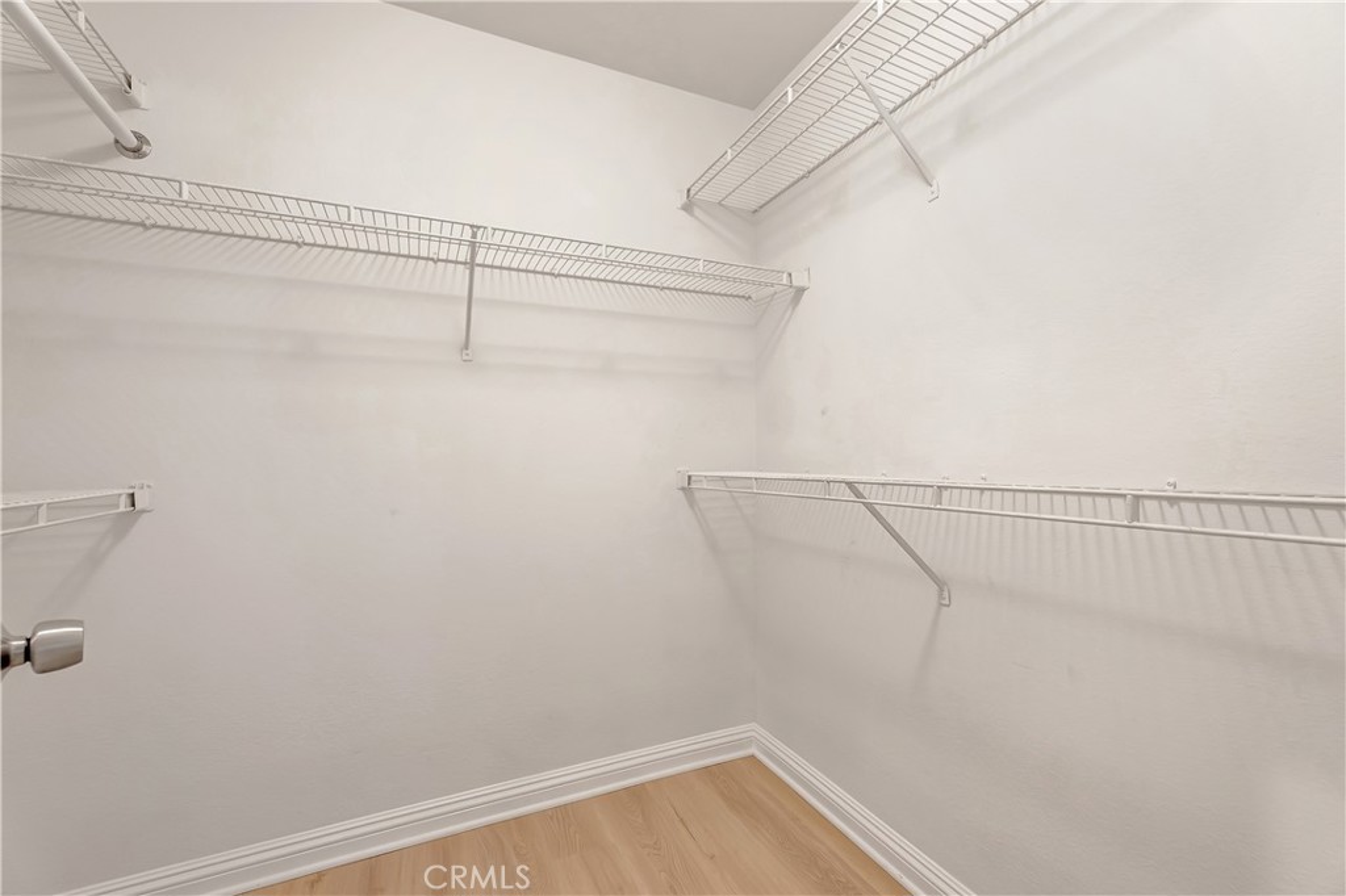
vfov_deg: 77.3
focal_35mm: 15
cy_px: 448
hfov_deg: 100.4
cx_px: 673
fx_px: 561
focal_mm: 10
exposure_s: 1/2
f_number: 5.6
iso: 100
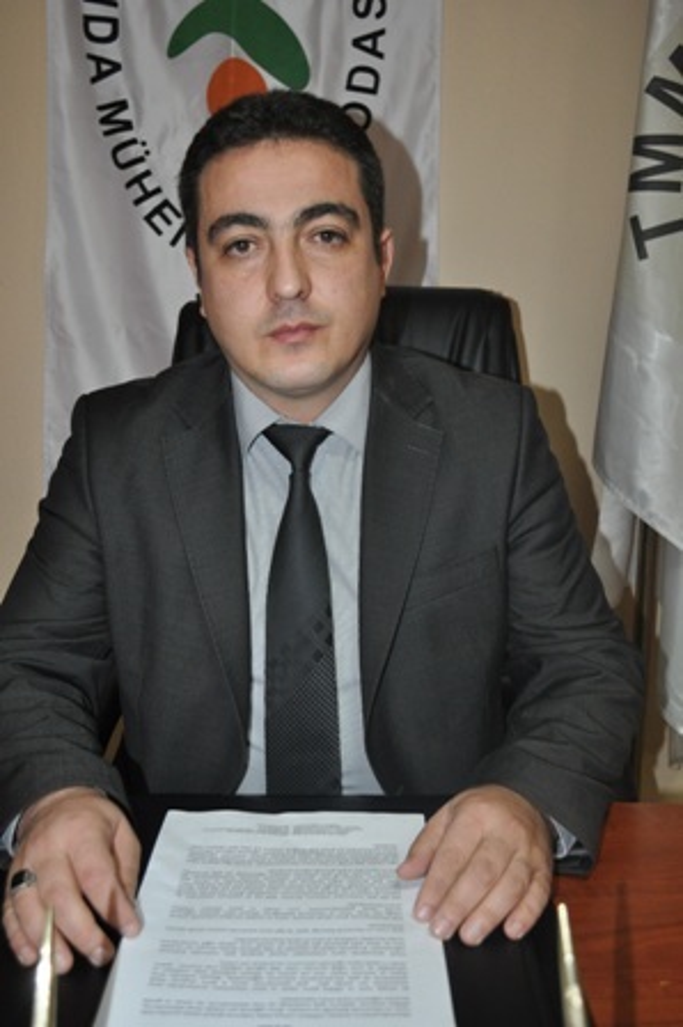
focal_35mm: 36
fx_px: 1026
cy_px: 514
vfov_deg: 53.2
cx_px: 342
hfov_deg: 36.8
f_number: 4
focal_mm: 24
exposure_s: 1/60
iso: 800
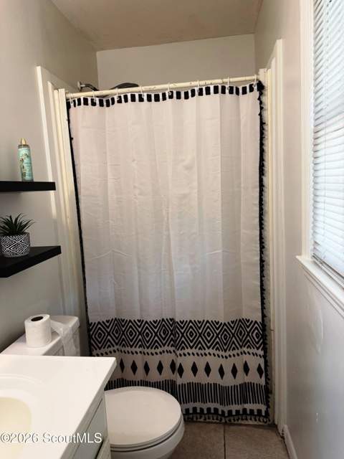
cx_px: 172
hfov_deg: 56.8
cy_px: 230
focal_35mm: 24
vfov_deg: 71.6
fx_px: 318
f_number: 1.78
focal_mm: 6.76
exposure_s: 1/60
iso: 160
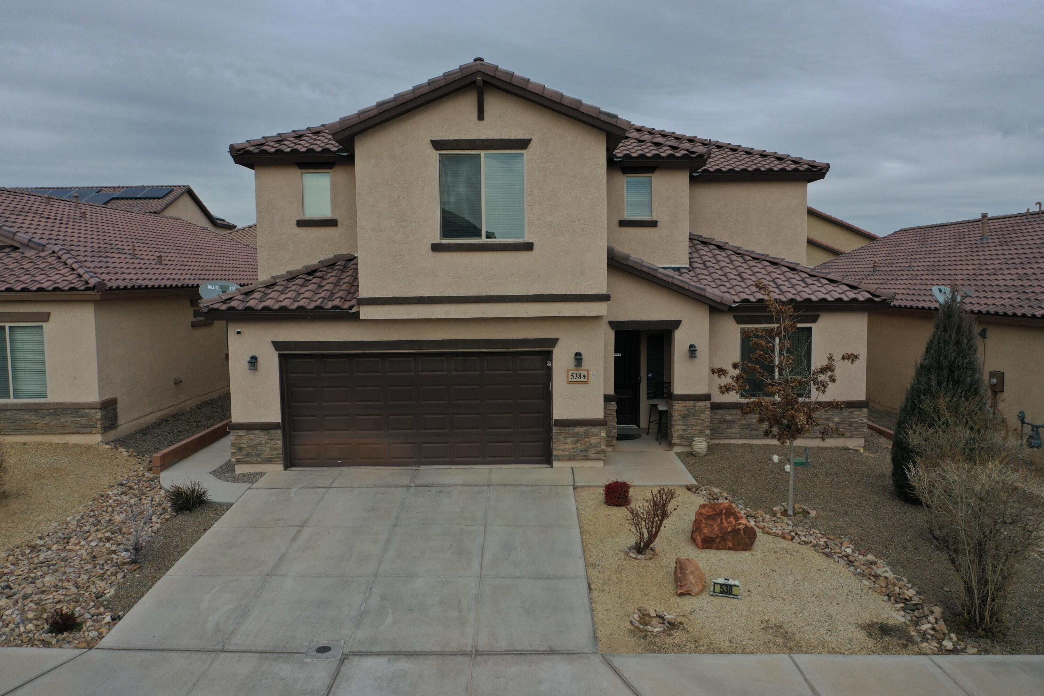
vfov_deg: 46.4
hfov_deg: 65.5
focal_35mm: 28
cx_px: 522
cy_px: 348
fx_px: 812
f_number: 2.8
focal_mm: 10.26
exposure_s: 1/2500
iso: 100
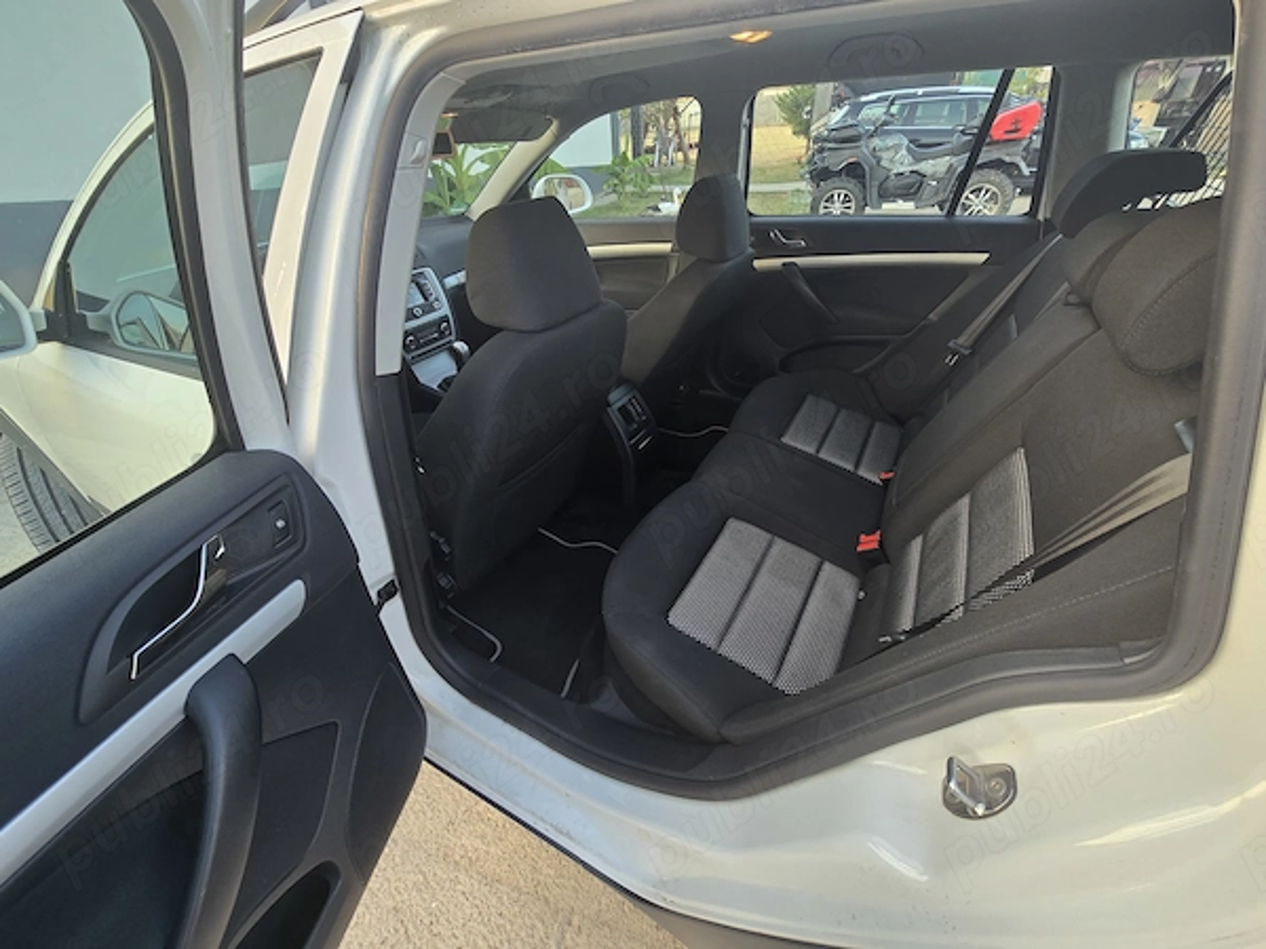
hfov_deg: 106.2
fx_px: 475
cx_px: 633
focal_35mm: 13
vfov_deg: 89.9
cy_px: 474
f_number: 2.2
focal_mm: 2.2
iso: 64
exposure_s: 1/50
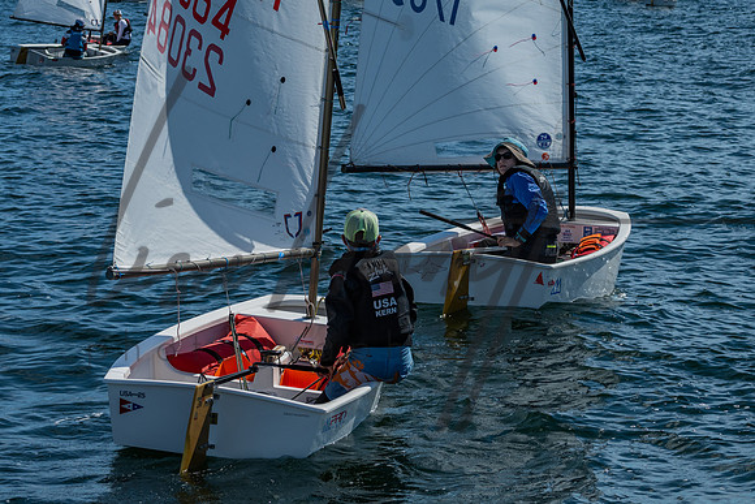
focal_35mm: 120
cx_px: 368
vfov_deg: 11.4
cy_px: 161
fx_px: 2513
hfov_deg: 17.1
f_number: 8
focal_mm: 80
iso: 100
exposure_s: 1/500
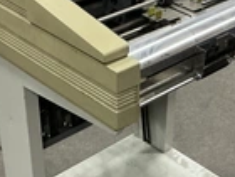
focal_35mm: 80
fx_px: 543
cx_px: 136
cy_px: 110
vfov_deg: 18.4
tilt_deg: -33.8
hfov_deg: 24.4
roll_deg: -0.9
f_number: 1.8
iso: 200
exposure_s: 1/40
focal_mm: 3
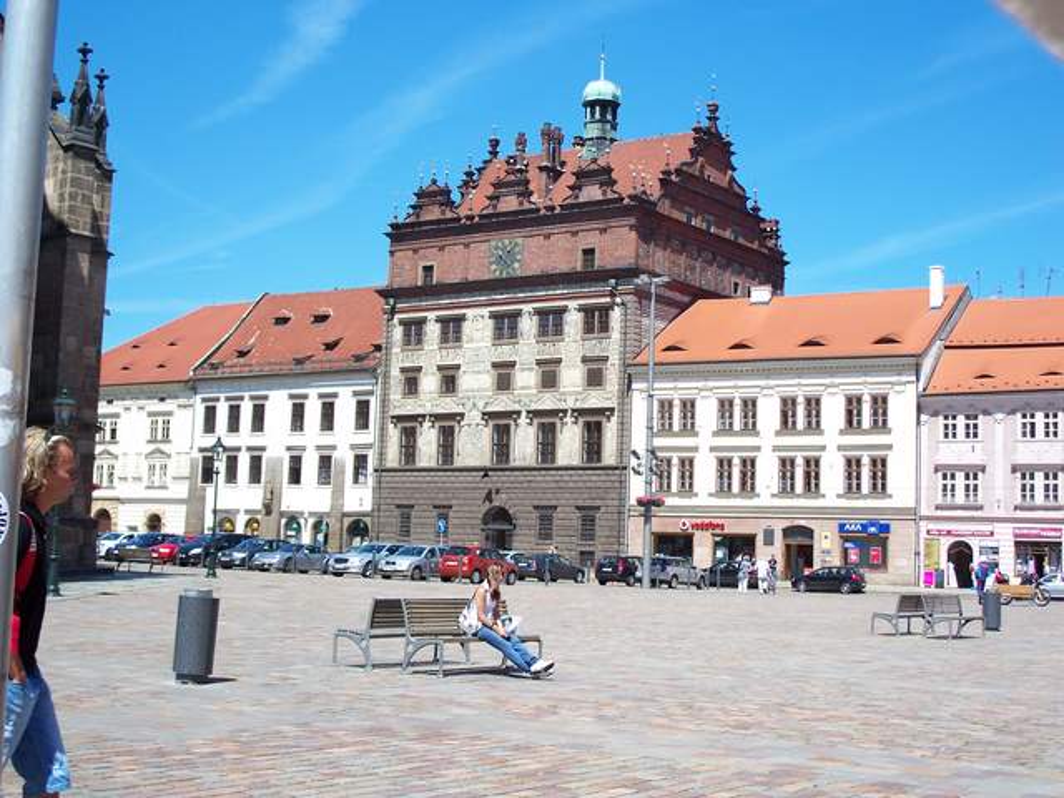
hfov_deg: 37.5
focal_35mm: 51
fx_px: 1568
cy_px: 399
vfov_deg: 28.6
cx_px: 532
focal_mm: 10.7
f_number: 3.2
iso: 64
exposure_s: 1/640
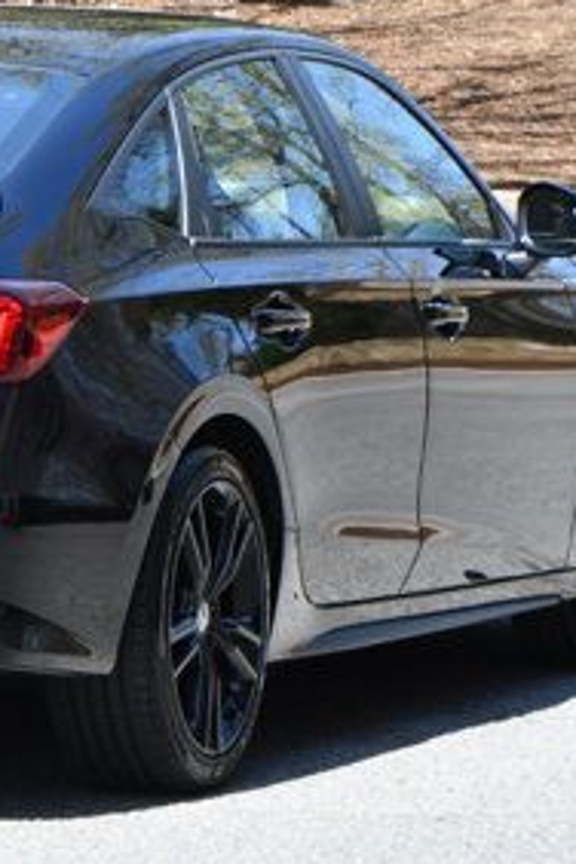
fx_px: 6527
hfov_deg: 5.0
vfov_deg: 7.6
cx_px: -77
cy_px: 228
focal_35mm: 272
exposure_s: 1/250
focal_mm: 80
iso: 200
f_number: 6.3
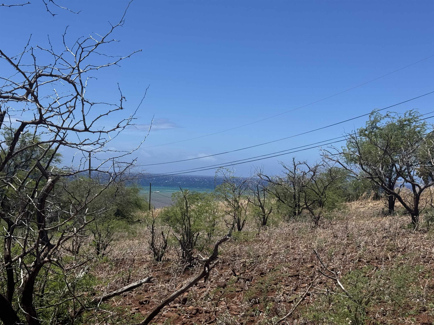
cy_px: 162
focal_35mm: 48
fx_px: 602
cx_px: 217
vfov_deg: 30.3
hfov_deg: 39.7
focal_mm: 6.76
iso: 64
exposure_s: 1/5848
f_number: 1.78
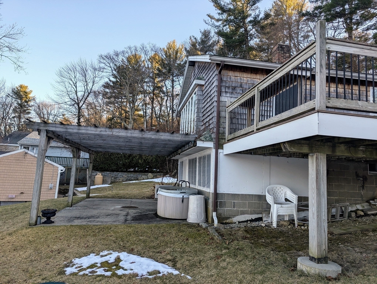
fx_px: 262
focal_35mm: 24
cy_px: 142
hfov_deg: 71.5
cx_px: 188
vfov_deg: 56.9
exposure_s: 1/287
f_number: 1.68
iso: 24
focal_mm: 6.9
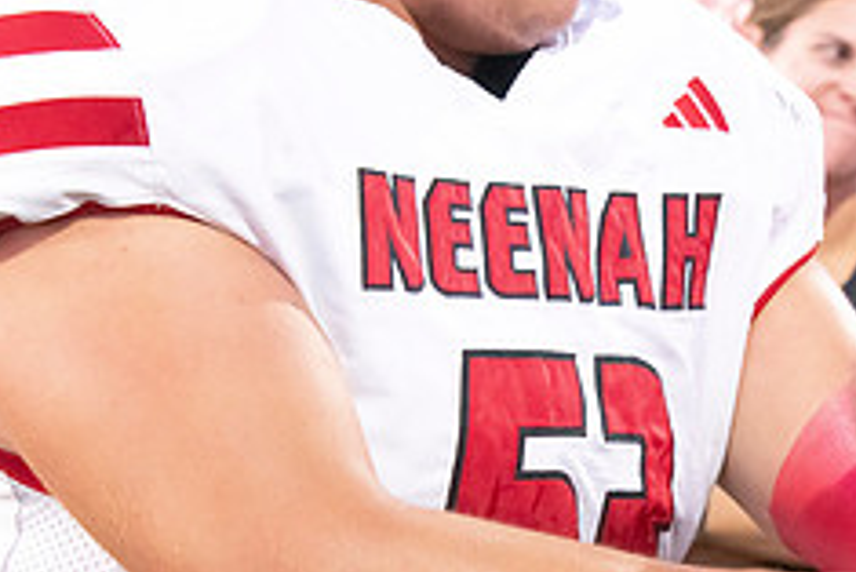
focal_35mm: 222
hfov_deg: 9.2
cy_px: 432
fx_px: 5282
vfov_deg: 6.2
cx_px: 718
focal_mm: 90
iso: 10000
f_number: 7.1
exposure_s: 1/125
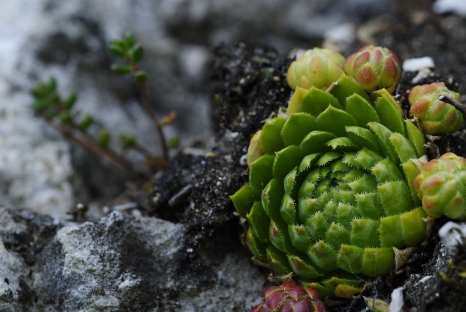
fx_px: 1653
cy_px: 156
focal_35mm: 128
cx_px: 233
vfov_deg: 10.8
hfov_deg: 16.0
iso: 400
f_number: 7.1
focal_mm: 85
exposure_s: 1/200
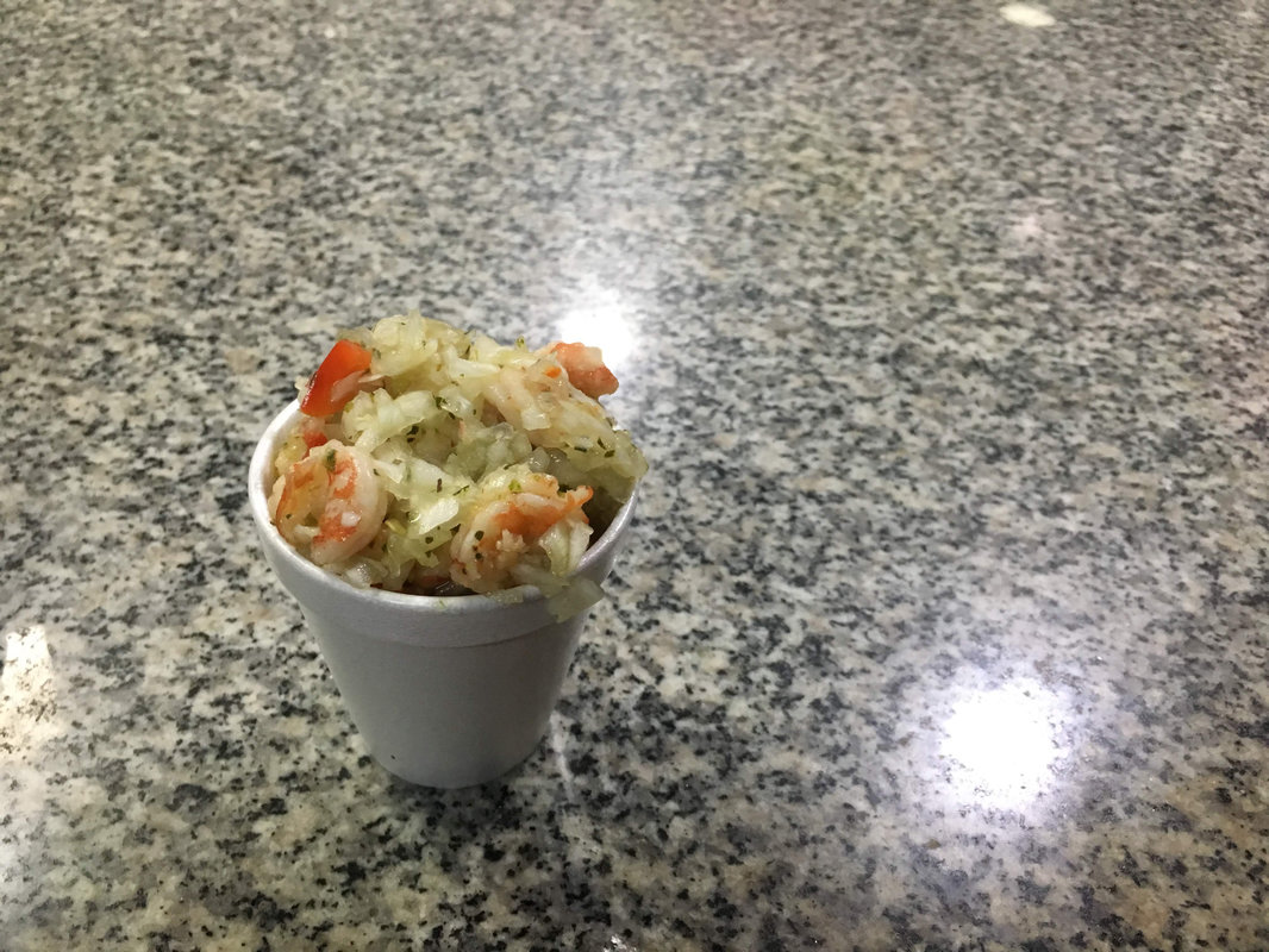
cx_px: 634
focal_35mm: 29
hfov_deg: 61.6
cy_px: 476
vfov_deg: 48.2
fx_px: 1063
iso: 200
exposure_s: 1/30
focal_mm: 4.15
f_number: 2.2
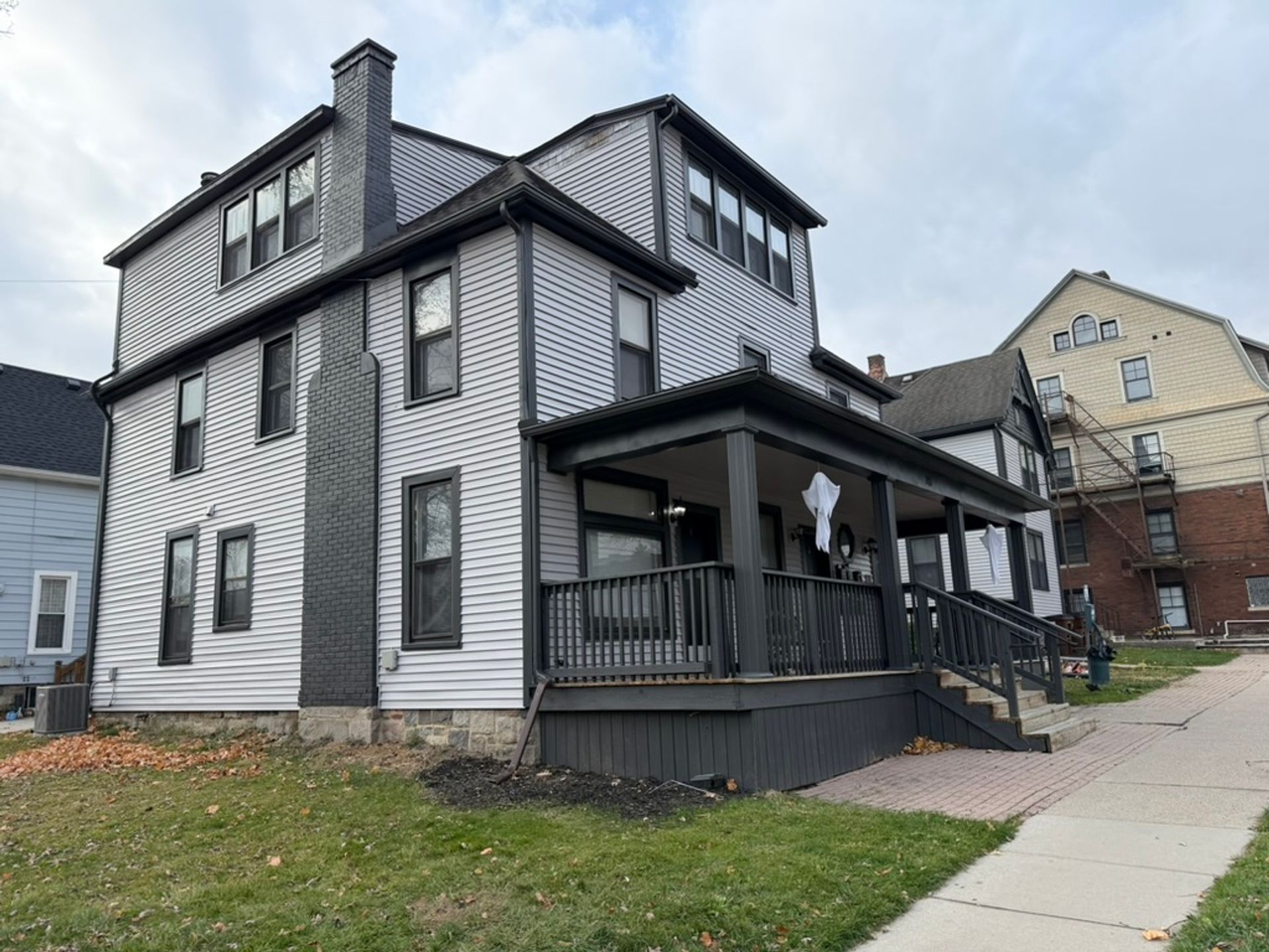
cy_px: 476
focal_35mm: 24
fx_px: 880
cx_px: 634
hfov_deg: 71.6
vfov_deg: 56.8
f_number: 1.78
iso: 100
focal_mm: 6.76
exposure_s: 1/1553
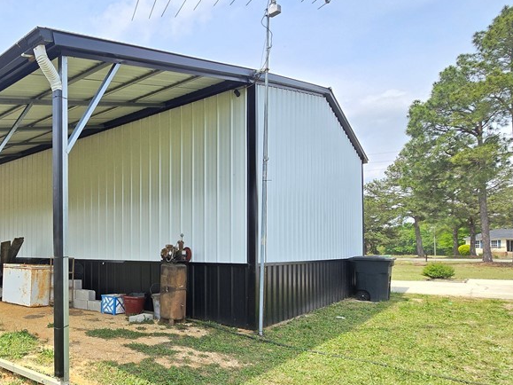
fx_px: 341
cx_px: 97
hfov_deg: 66.6
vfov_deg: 58.0
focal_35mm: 23
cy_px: 245
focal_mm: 2.2
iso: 50
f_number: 2.2
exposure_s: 1/816
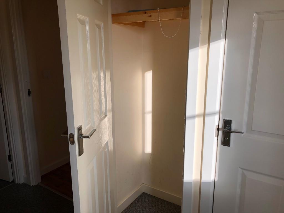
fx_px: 230
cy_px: 106
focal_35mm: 28
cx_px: 142
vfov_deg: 49.7
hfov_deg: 63.4
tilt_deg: -13.0
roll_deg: -0.1
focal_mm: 4
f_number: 1.8
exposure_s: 1/276
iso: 20
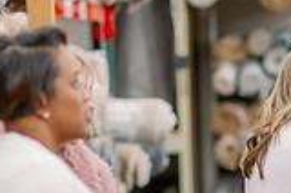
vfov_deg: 4.4
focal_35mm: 309
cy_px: 198
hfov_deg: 6.7
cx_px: 306
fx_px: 2493
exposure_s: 1/250
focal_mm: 85
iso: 1000
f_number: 2
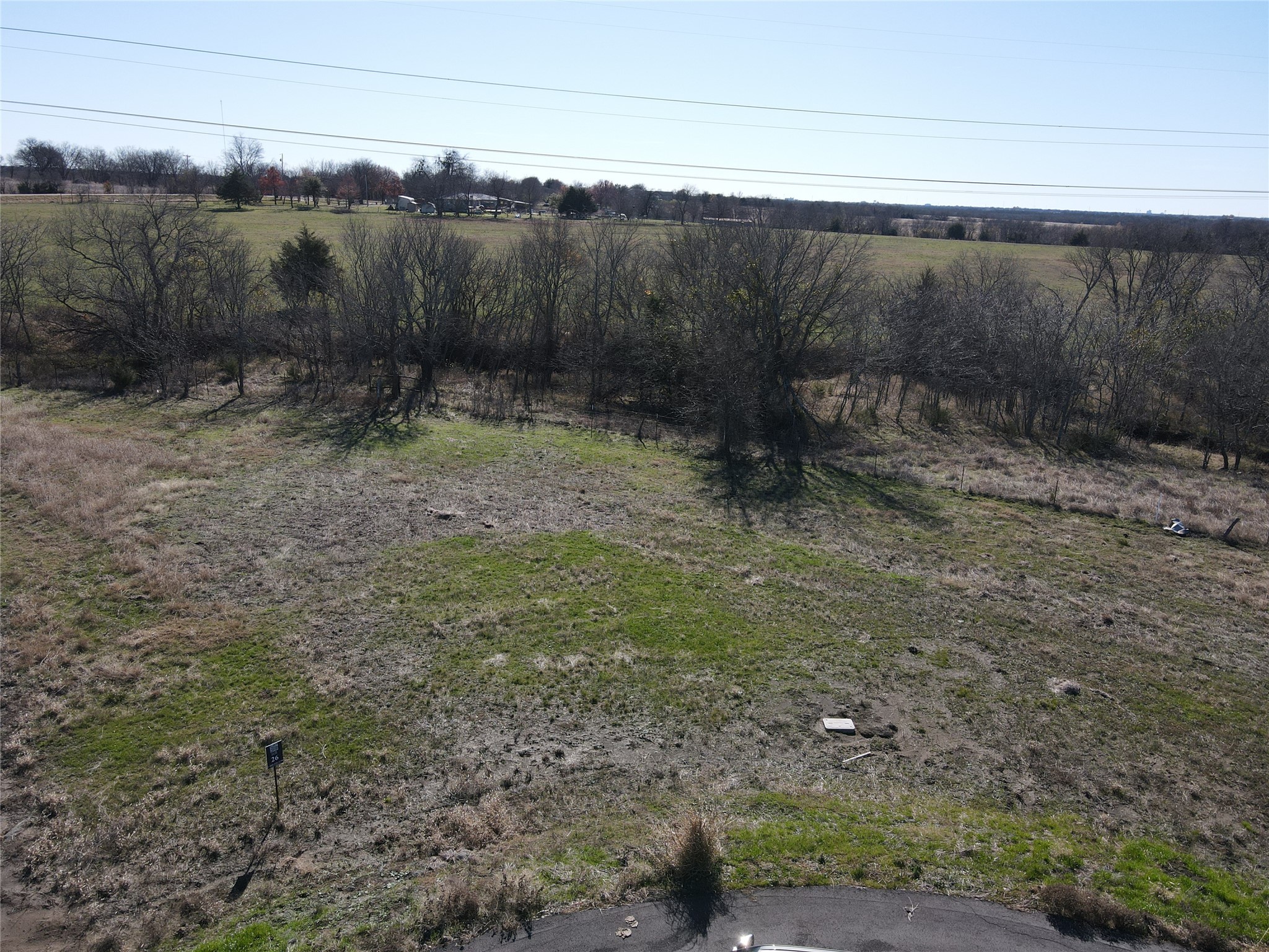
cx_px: 634
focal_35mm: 24
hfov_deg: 71.6
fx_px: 880
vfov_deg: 56.8
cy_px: 476
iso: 100
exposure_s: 1/640
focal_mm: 4.5
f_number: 2.8
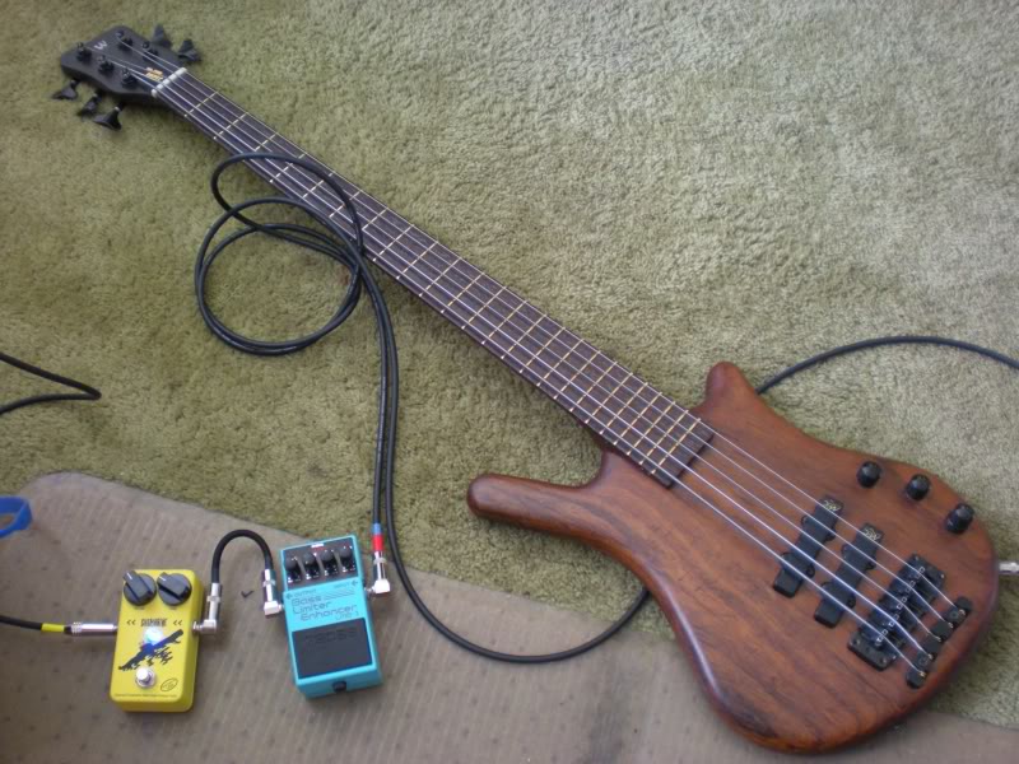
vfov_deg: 37.7
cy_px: 382
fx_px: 1119
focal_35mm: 38
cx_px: 510
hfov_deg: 49.0
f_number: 3.1
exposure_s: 1/8
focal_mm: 6.3
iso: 207
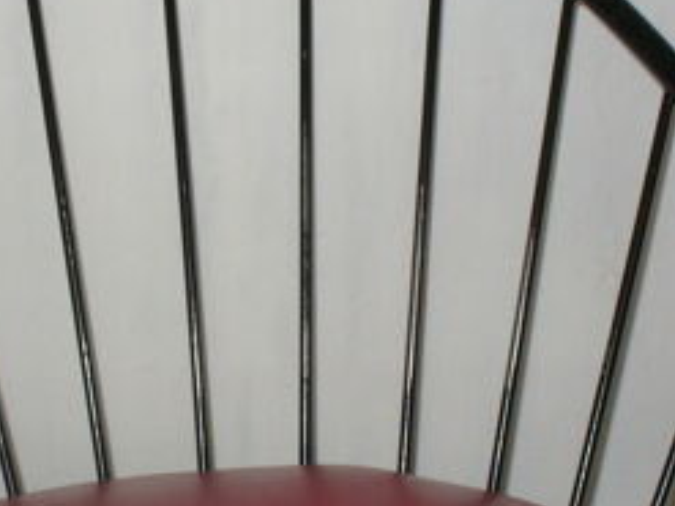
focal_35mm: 90
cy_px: 315
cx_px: 186
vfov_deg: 16.4
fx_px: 1754
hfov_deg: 21.6
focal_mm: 6.1
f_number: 2.8
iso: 100
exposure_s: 1/30
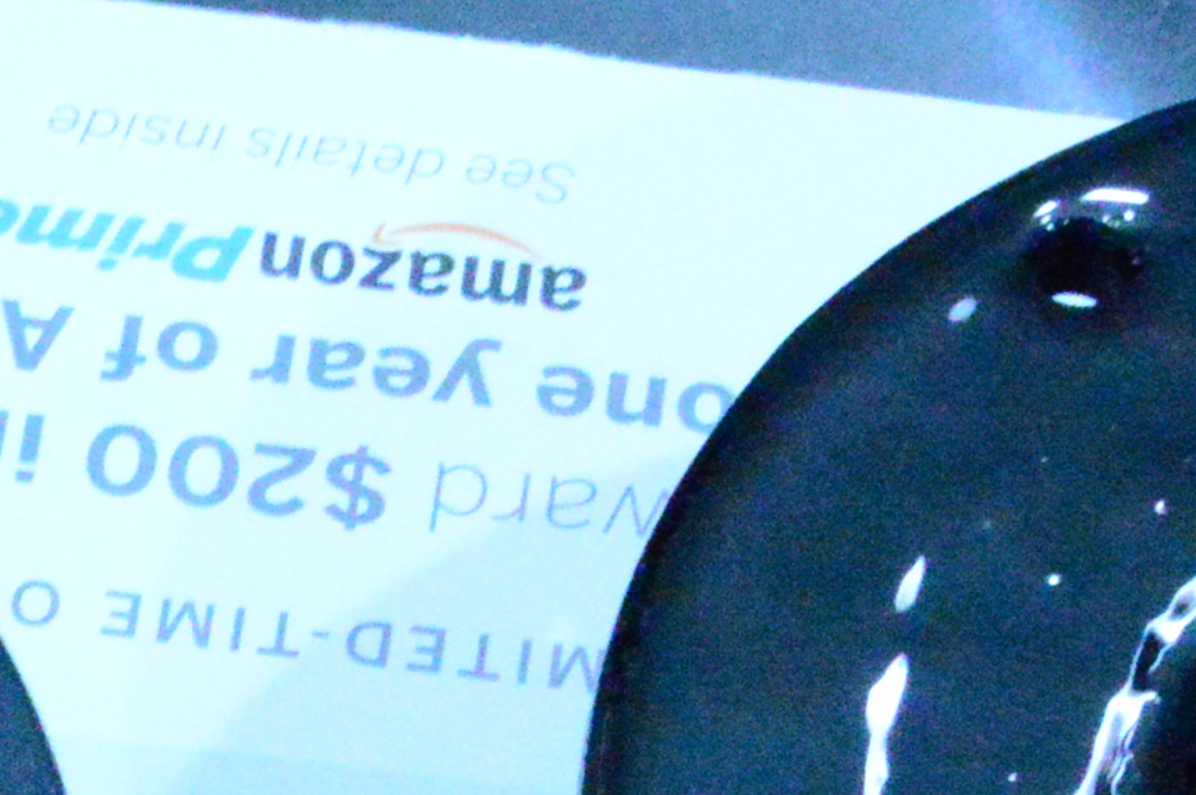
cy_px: 1018
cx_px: 482
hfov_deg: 7.7
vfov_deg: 5.1
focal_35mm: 268
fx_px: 8895
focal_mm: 34
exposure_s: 1/13
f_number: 16
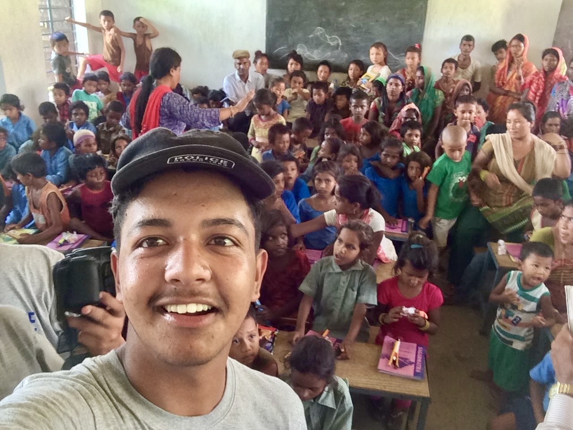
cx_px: 286
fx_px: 513
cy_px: 215
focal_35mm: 31
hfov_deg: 58.4
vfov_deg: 45.4
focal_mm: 2.15
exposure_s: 1/33
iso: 200
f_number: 2.4
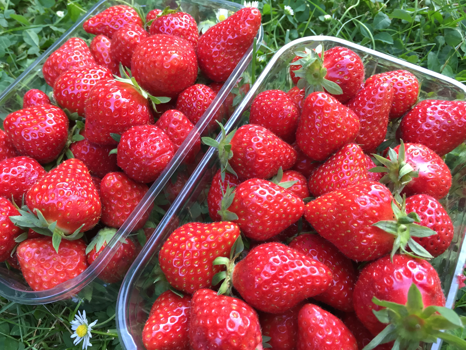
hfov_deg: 61.7
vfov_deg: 48.2
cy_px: 175
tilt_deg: -51.9
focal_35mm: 29
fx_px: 390
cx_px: 233
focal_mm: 4.15
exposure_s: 1/33
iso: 40
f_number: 2.2
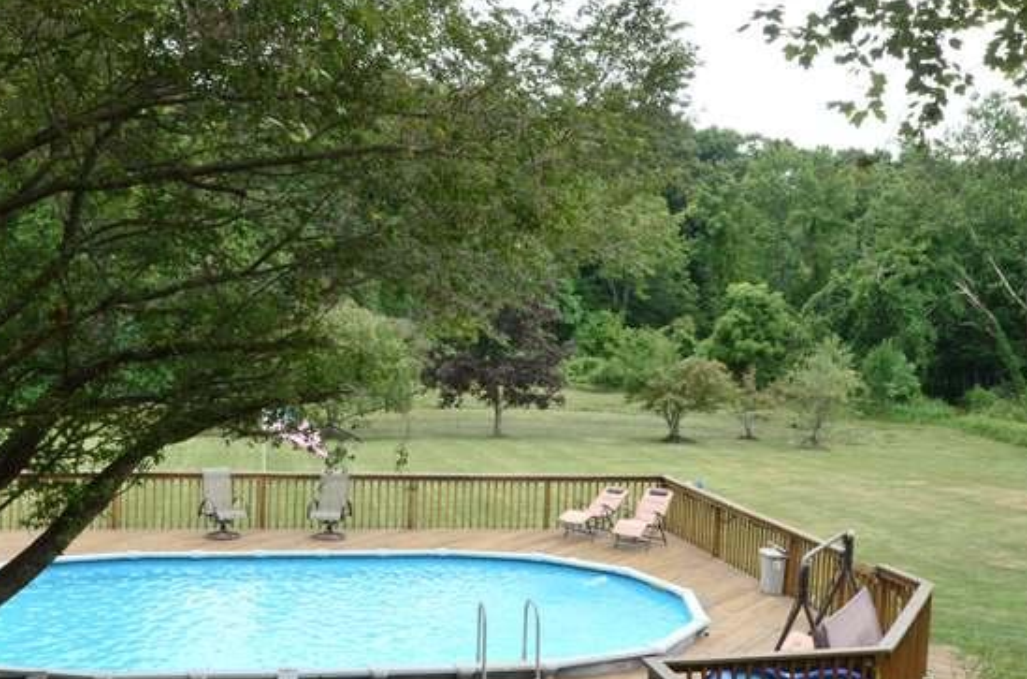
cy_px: 346
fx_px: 1195
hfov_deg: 46.4
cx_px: 456
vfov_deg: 31.7
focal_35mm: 42
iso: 400
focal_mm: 24
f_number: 8
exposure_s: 1/250
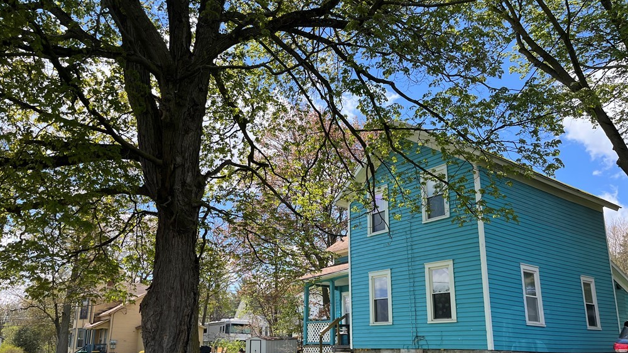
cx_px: 307
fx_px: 483
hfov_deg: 66.0
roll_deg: -0.2
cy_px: 231
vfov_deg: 39.8
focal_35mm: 29
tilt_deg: +13.2
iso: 50
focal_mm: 5.1
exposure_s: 1/1776
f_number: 1.6
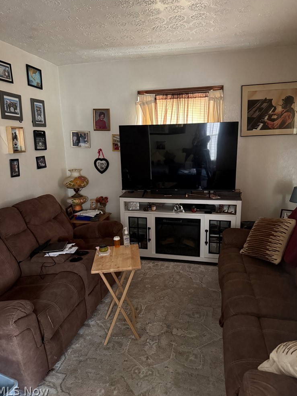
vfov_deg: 69.4
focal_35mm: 25
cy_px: 194
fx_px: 286
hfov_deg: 54.9
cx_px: 148
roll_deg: +1.0
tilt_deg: -12.5
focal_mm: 6.76
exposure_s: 1/31
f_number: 1.78
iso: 1000
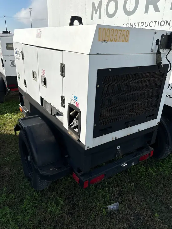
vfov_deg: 67.3
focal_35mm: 26
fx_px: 172
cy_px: 114
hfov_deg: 53.1
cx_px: 86
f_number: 1.6
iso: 50
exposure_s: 1/4630
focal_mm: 5.96
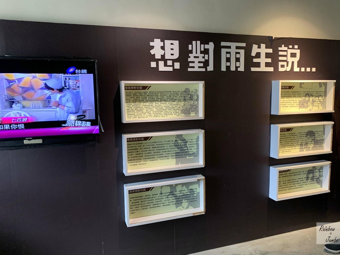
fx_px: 265
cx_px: 174
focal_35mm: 27
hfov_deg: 65.3
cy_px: 128
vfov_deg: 51.4
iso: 200
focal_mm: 4.25
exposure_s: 1/60
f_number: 1.8
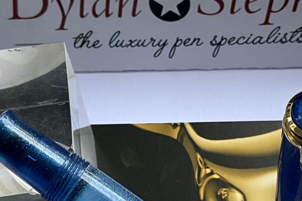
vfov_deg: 16.2
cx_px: 195
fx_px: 705
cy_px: 158
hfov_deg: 24.1
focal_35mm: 84
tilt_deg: -59.3
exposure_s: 1/122
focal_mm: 3
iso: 64
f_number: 1.8
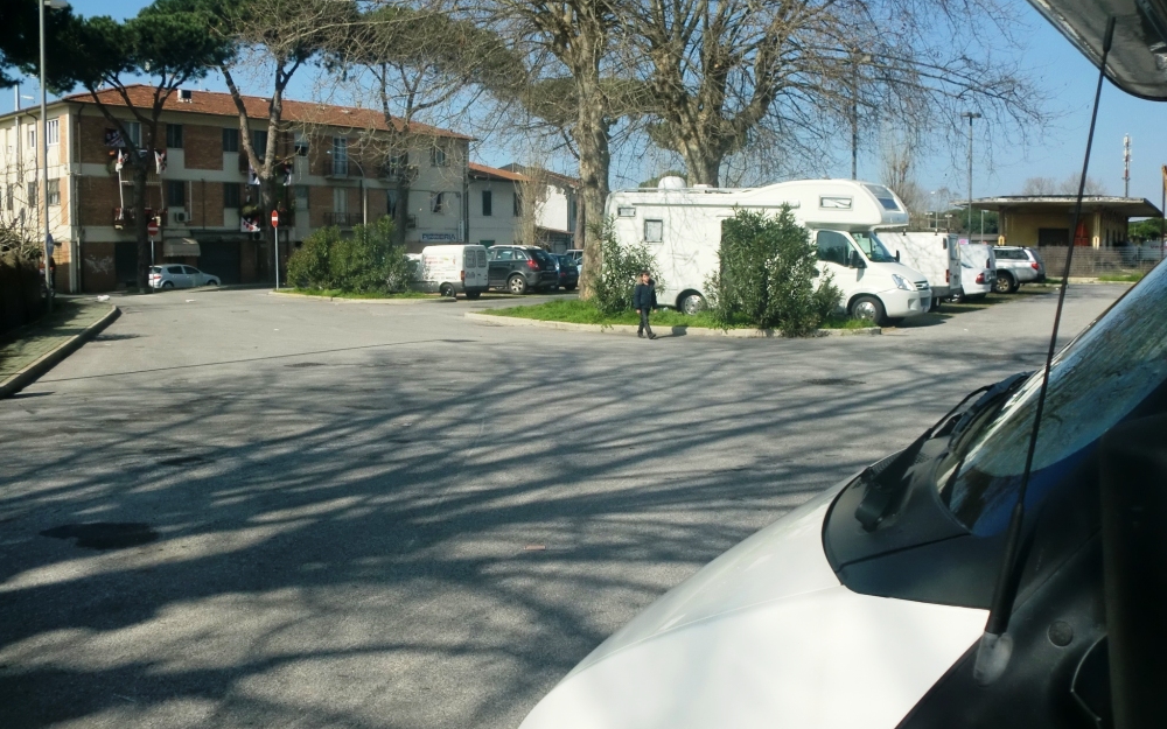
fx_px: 1209
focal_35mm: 38
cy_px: 346
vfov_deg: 33.6
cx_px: 572
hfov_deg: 51.5
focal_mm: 6.3
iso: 64
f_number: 7.8
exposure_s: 1/250
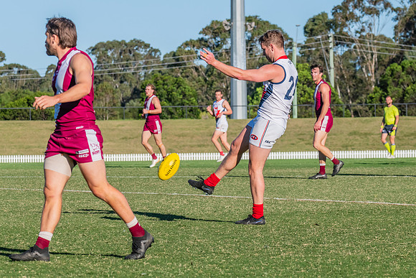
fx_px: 2941
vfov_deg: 5.4
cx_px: 252
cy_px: 122
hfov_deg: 8.1
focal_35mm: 255
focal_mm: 210
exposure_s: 1/1250
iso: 800
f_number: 14
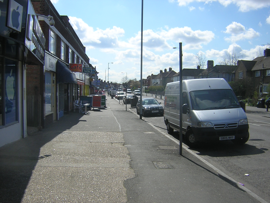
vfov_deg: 39.7
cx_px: 135
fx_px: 281
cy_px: 102
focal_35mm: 36
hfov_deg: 51.4
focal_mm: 4.7
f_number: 5.2
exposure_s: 1/503
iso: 100
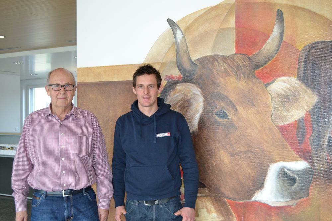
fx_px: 387
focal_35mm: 42
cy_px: 110
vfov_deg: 31.9
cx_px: 166
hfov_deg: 46.4
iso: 900
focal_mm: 28
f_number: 4.5
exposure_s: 1/60
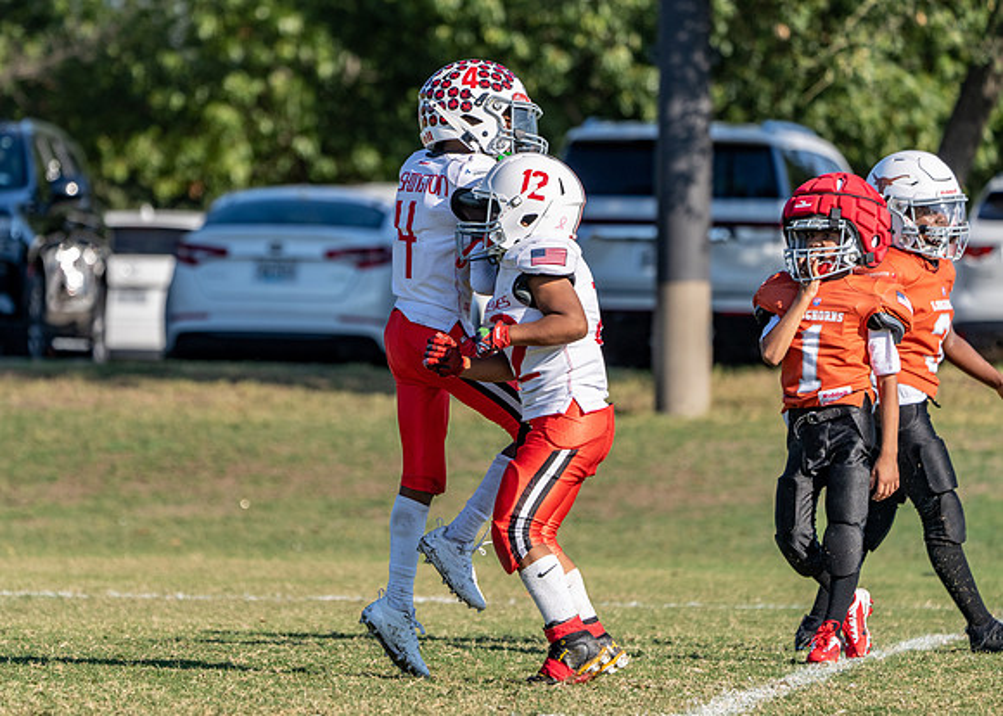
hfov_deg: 6.2
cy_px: 377
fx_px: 9291
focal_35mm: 326
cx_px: 389
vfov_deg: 4.4
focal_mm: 268
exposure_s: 1/1600
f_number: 5.6
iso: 320
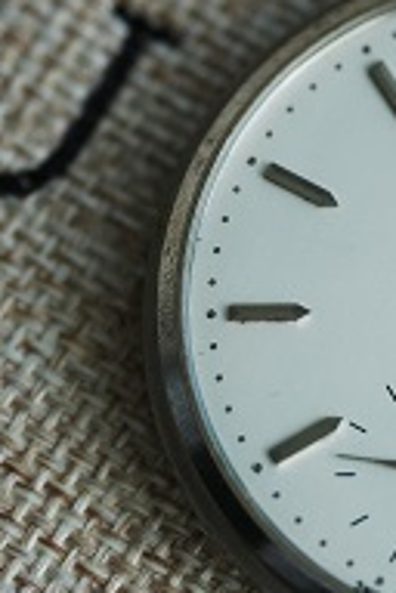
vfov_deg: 5.5
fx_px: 6154
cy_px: 298
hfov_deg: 3.7
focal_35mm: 373
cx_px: 534
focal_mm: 105
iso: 320
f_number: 2.8
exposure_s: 1/250
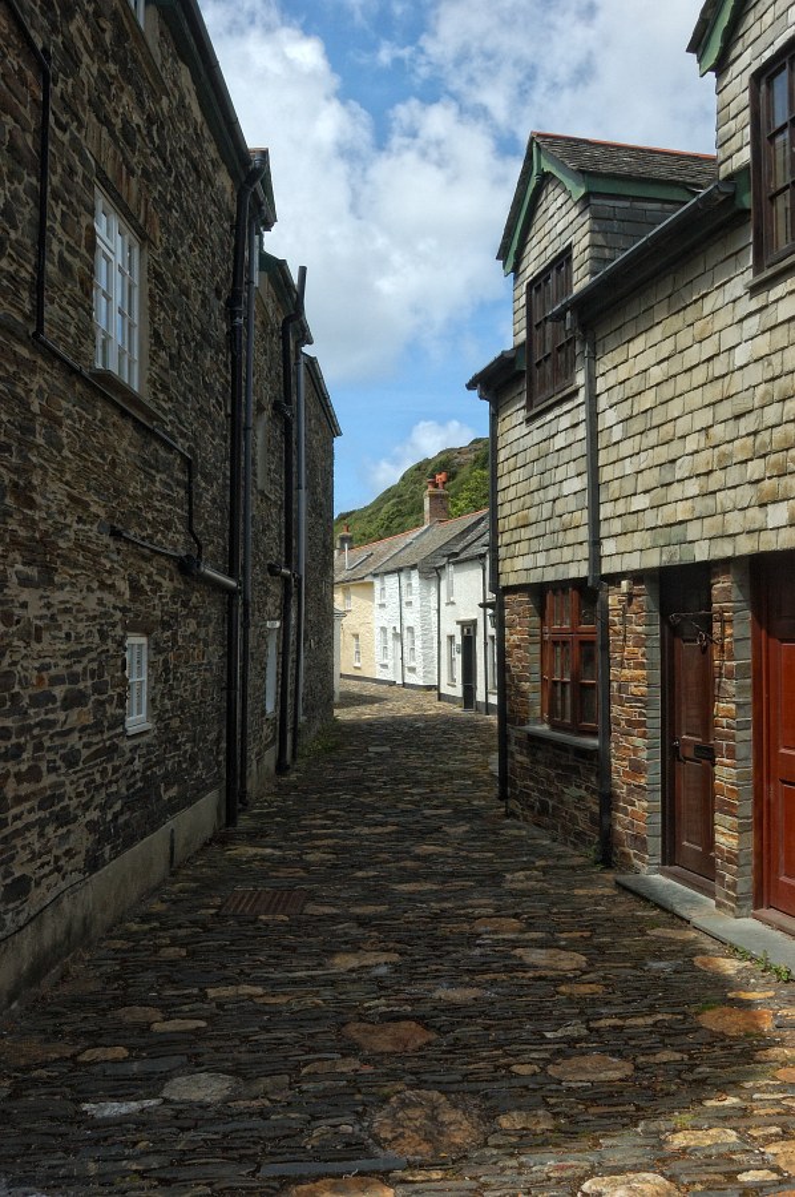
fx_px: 1096
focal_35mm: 33
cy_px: 598
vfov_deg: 57.3
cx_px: 398
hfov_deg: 39.9
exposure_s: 1/200
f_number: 10
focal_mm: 22
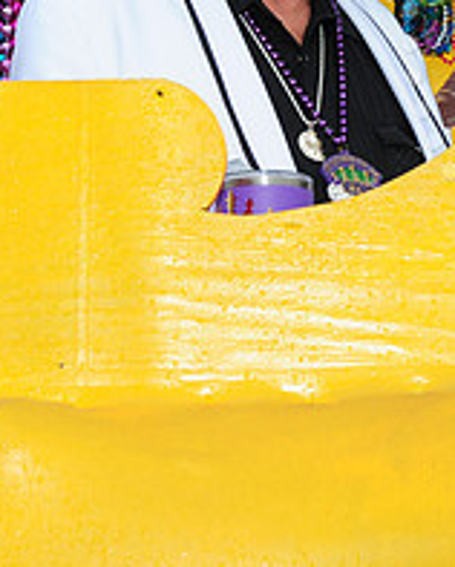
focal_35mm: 182
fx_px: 3059
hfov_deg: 8.3
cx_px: 677
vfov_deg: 10.5
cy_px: 26
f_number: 8
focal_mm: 66
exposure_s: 1/80
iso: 250
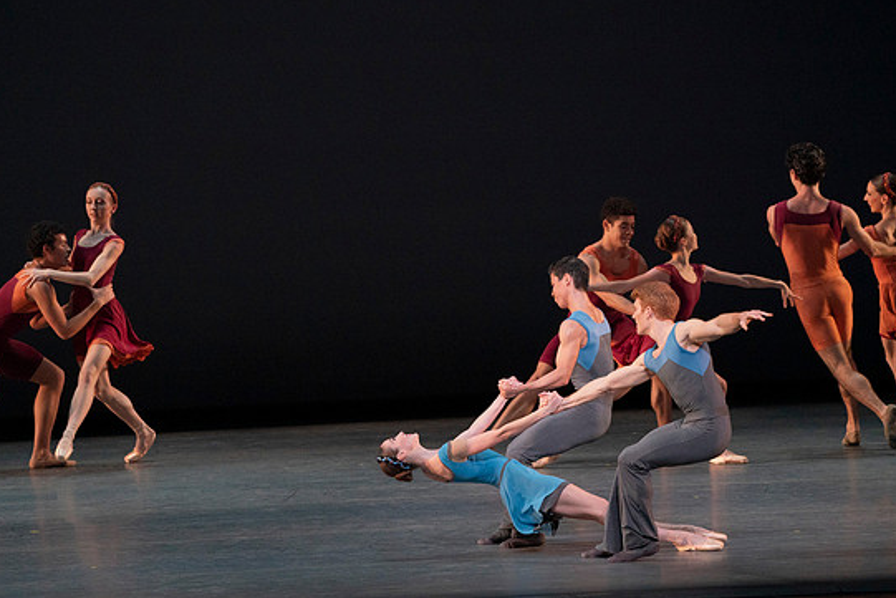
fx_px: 7443
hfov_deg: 6.9
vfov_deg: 4.6
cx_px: 459
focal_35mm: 299
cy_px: 316
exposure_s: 1/400
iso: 6400
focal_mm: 279
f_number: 8
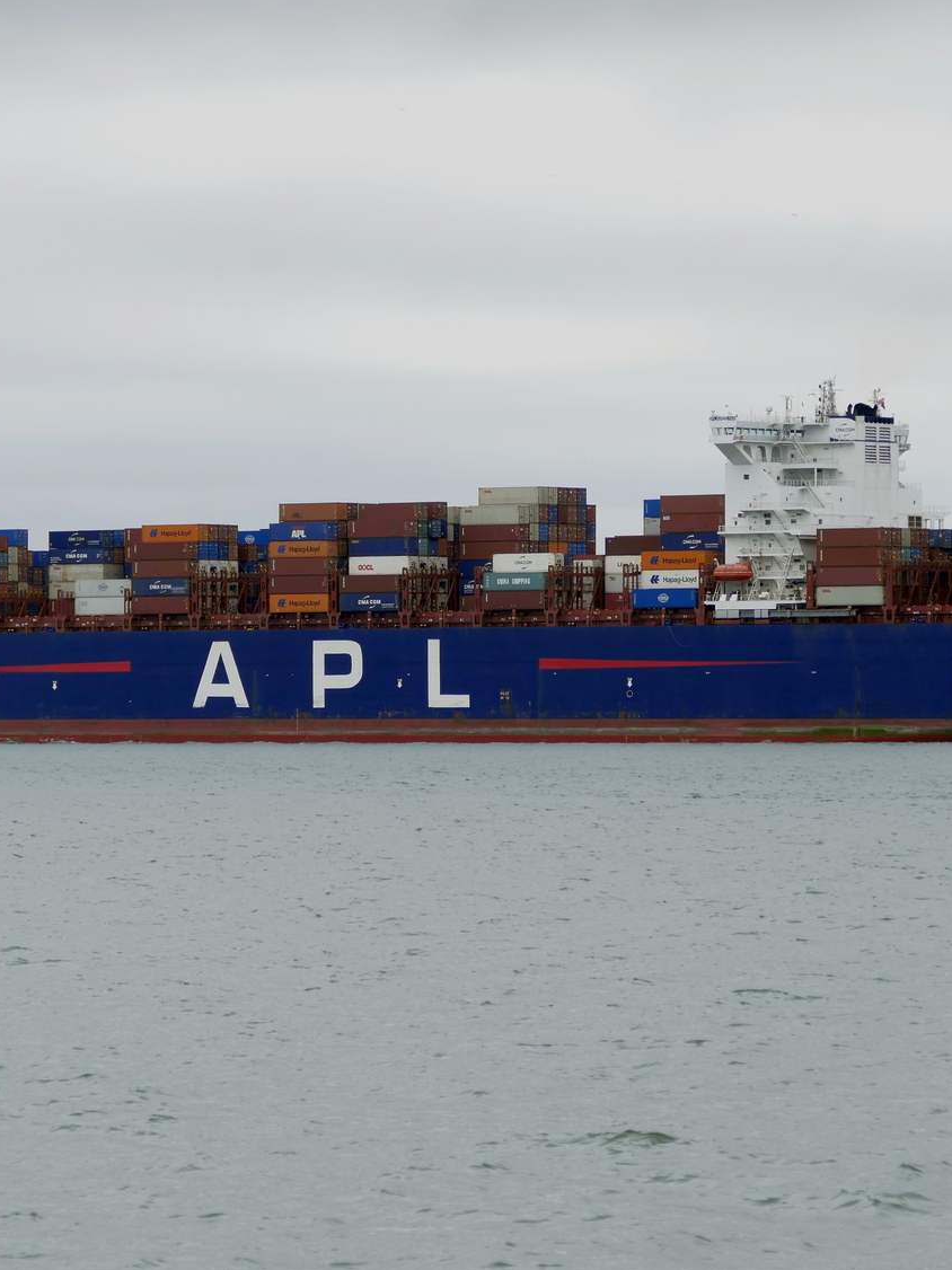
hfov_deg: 7.6
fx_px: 7190
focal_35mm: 196
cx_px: 478
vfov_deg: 10.1
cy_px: 634
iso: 125
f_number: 3.9
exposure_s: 1/400
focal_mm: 49.07
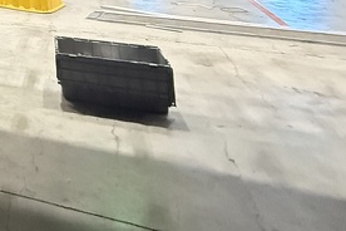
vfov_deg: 19.6
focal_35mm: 54
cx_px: -199
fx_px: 519
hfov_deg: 25.4
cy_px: -167
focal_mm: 2.22
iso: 1250
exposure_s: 1/50
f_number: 2.2
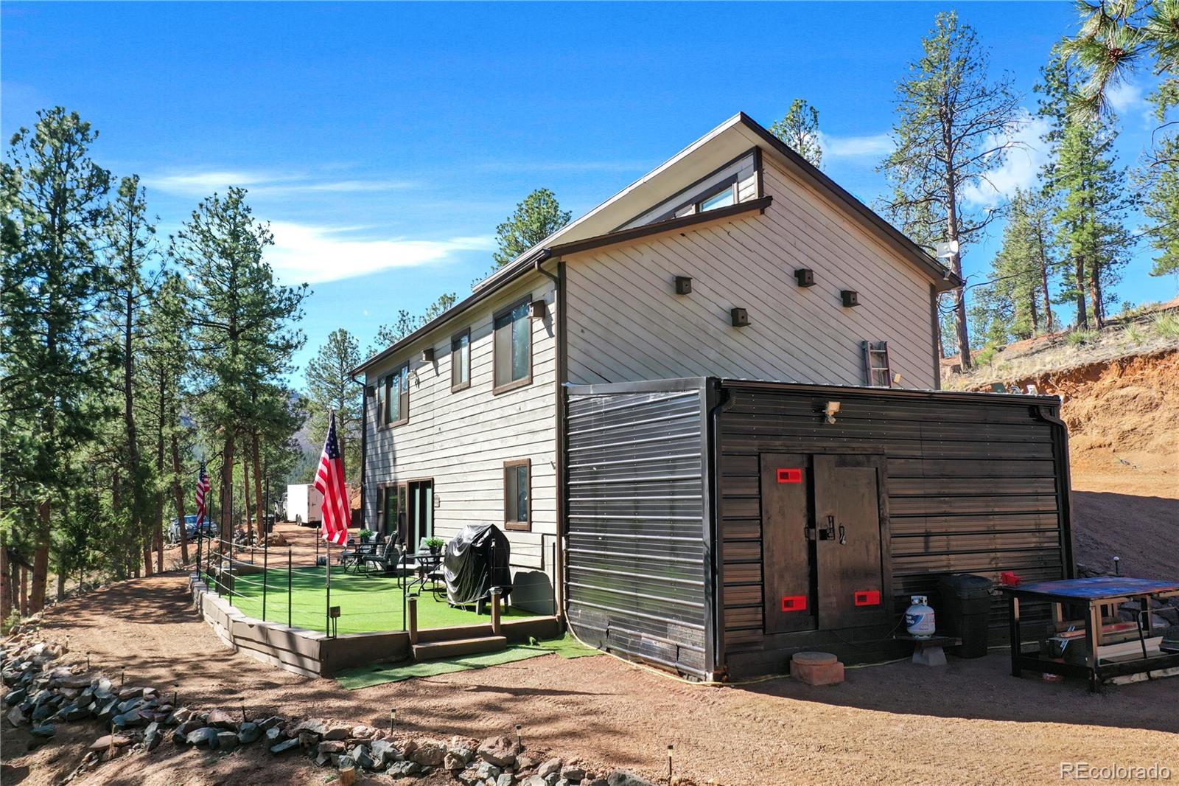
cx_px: 590
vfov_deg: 46.4
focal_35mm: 28
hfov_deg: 65.5
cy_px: 393
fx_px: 917
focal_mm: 10.26
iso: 100
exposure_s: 1/240
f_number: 5
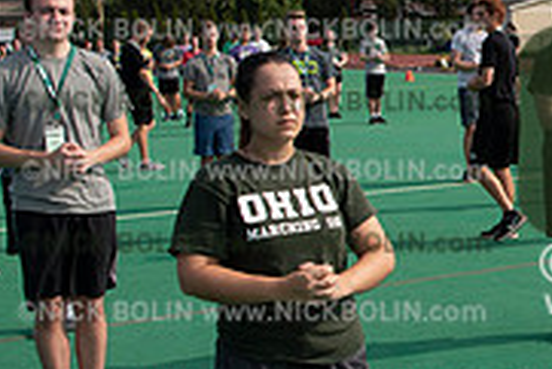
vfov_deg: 17.7
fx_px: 1182
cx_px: 732
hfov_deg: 23.1
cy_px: 172
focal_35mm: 77
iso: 125
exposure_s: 1/640
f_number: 5.6
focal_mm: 24
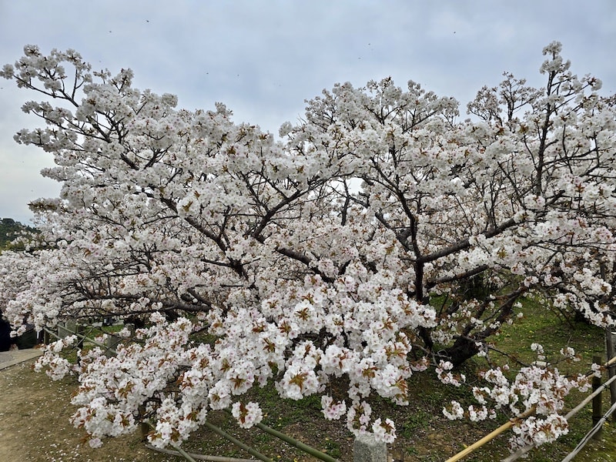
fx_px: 409
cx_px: 308
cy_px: 231
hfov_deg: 73.9
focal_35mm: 23
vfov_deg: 58.9
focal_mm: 6.3
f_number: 1.7
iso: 12
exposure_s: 1/538
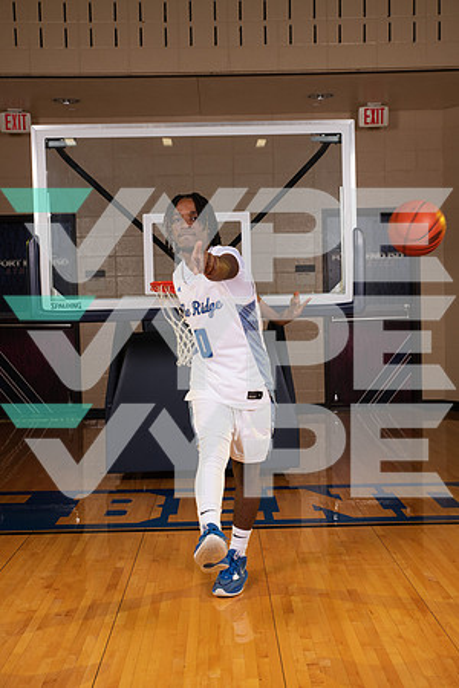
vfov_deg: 44.5
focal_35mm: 44
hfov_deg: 30.5
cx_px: 230
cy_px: 344
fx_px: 841
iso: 320
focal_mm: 44
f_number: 7.1
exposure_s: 1/320
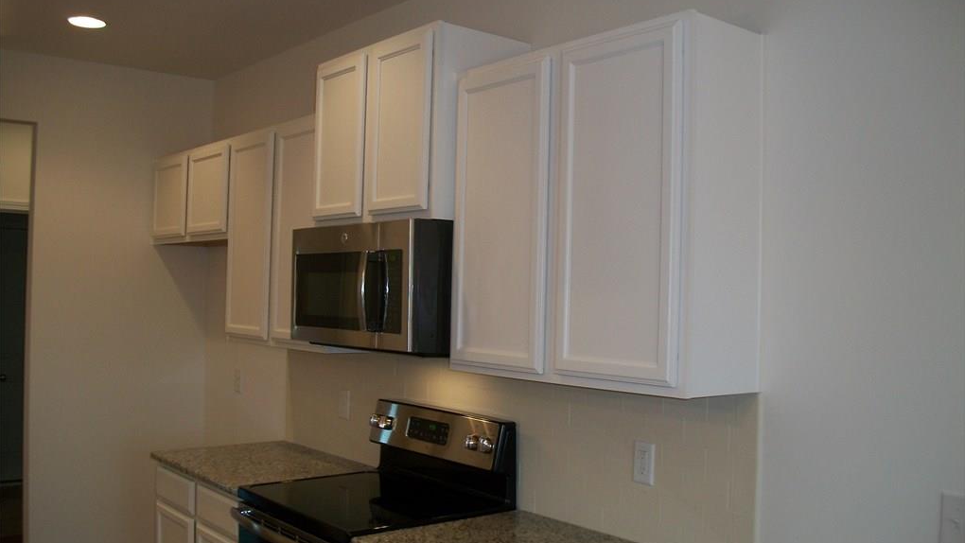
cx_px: 482
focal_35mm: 35
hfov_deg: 56.6
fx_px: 896
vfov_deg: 33.7
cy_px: 292
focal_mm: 5.7
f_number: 2.9
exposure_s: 1/30
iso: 80
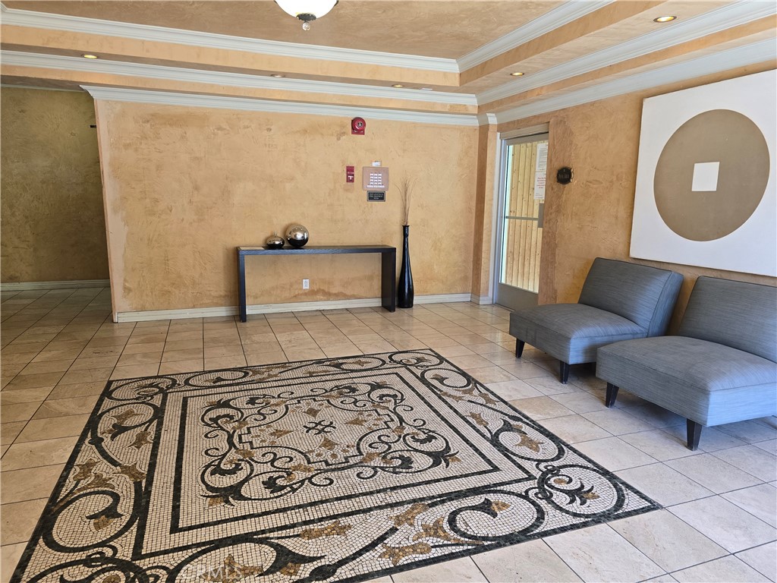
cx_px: 388
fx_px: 516
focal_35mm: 23
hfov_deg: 73.9
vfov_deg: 58.9
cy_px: 292
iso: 125
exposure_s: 1/120
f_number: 1.7
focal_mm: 6.3
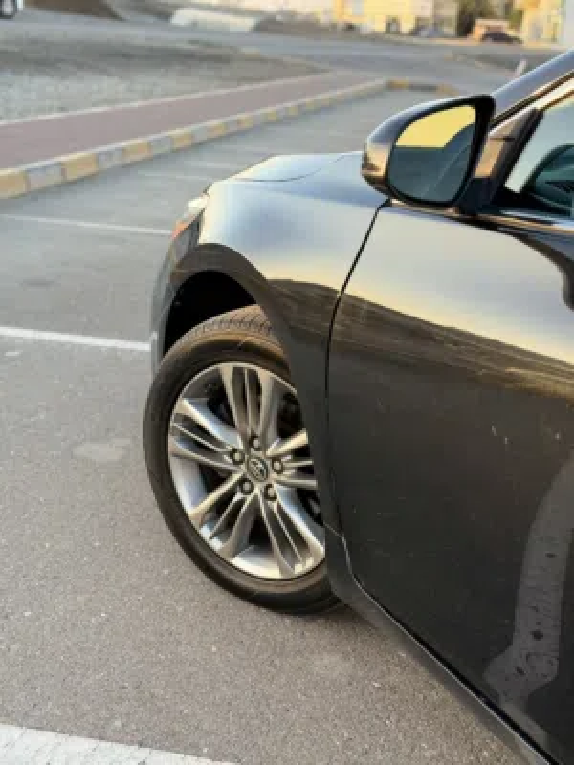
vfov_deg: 39.7
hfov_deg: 30.3
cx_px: 287
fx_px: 1061
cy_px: 382
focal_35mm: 48
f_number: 1.78
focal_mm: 6.76
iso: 100
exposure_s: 1/363
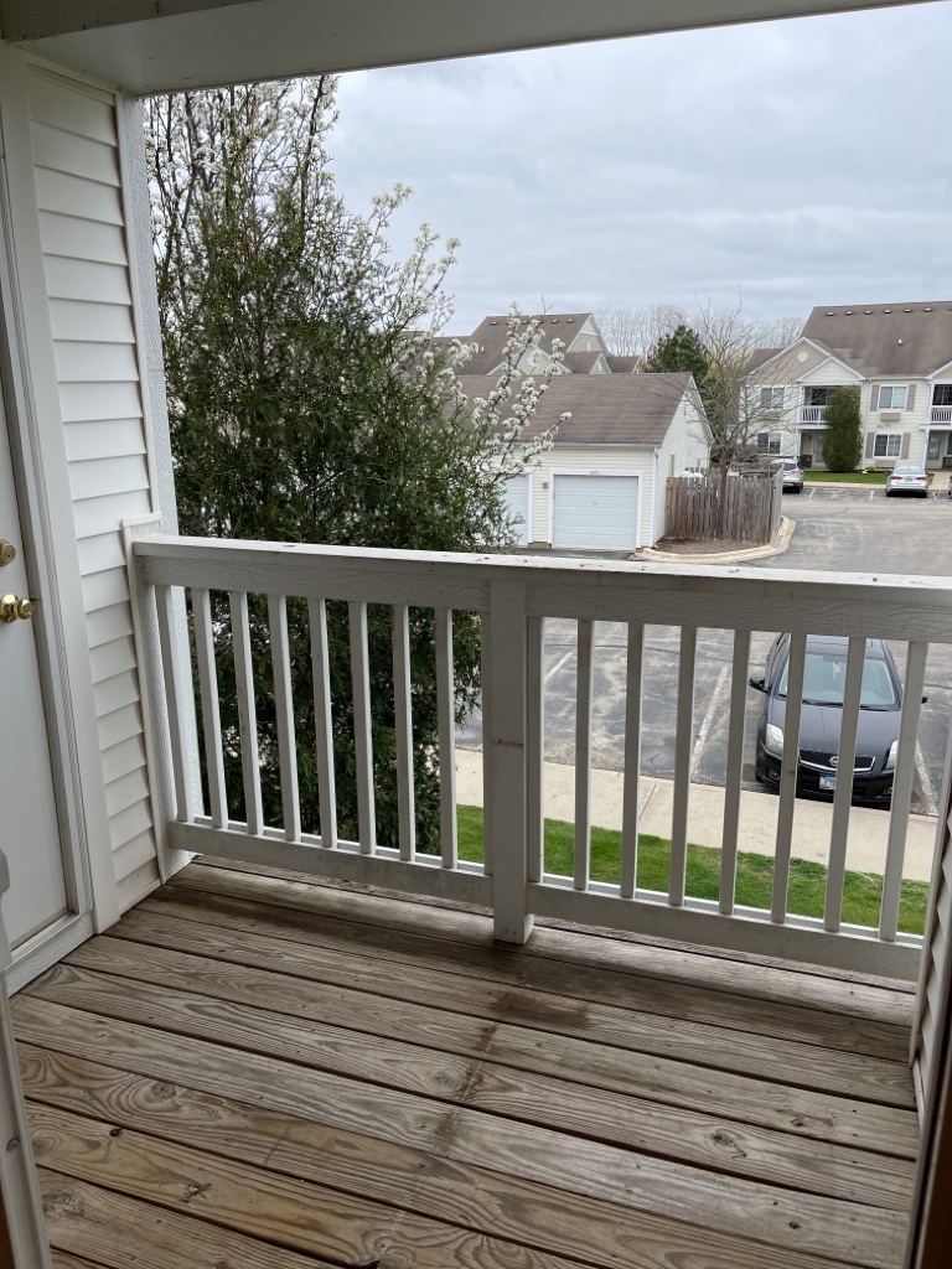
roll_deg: +0.5
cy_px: 634
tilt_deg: -15.1
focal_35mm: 26
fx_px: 953
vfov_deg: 67.3
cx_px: 476
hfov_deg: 53.1
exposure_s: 1/1597
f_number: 1.6
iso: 50
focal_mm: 5.1
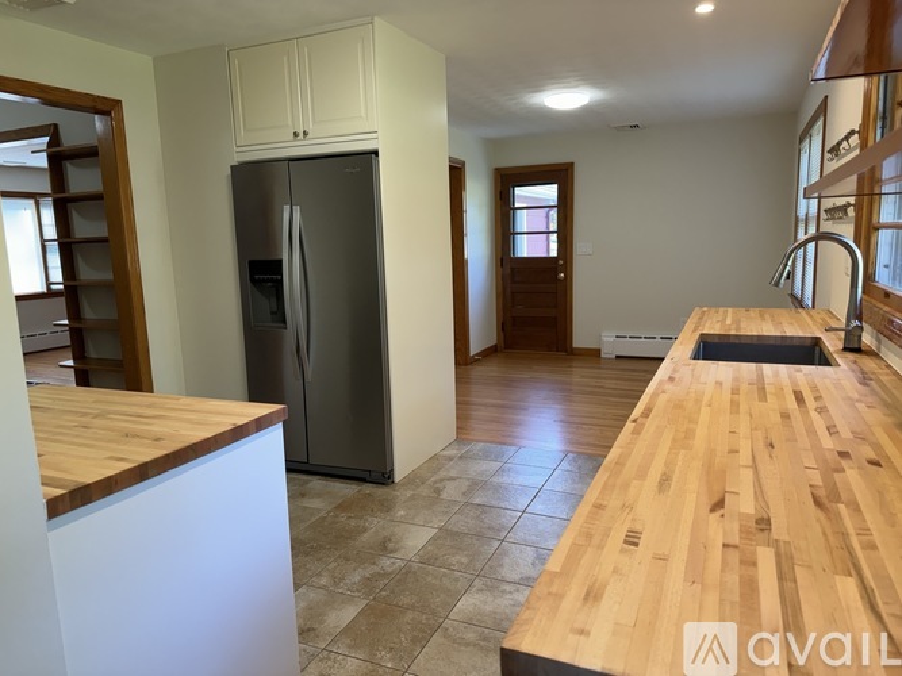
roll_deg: +1.3
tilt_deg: -10.4
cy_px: 338
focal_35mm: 24
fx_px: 625
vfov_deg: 56.8
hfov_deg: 71.6
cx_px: 451
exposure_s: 1/120
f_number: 1.78
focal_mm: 6.76
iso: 200
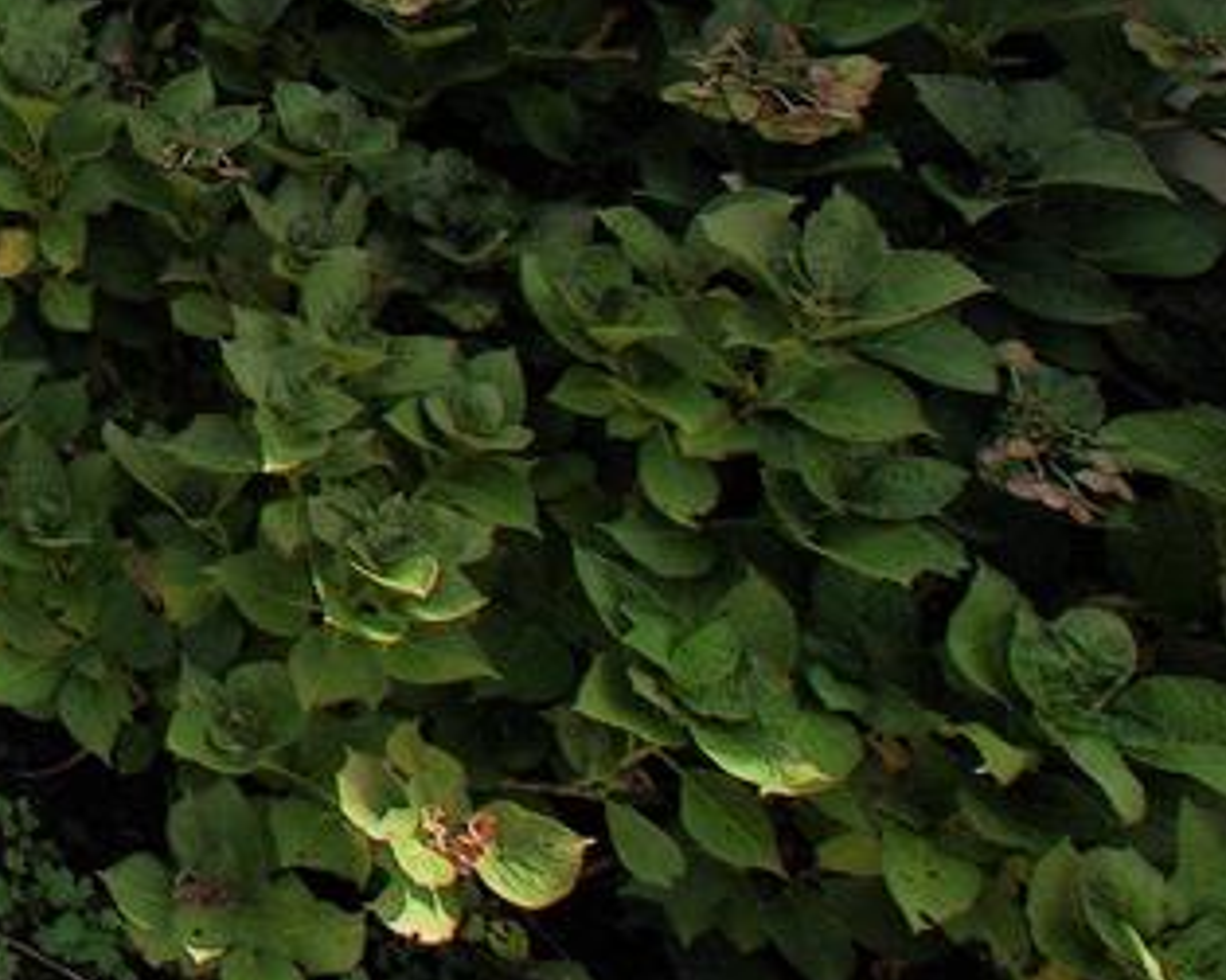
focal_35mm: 51
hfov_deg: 25.0
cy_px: -326
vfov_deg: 25.4
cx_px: -742
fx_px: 1833
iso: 100
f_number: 10
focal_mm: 11
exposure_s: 1/80
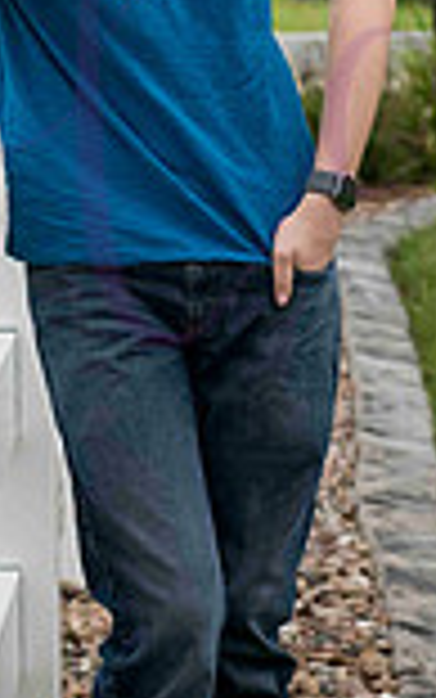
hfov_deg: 5.1
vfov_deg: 8.1
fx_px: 4844
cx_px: -13
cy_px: -167
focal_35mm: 255
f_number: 6.3
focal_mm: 86
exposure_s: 1/640
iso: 640
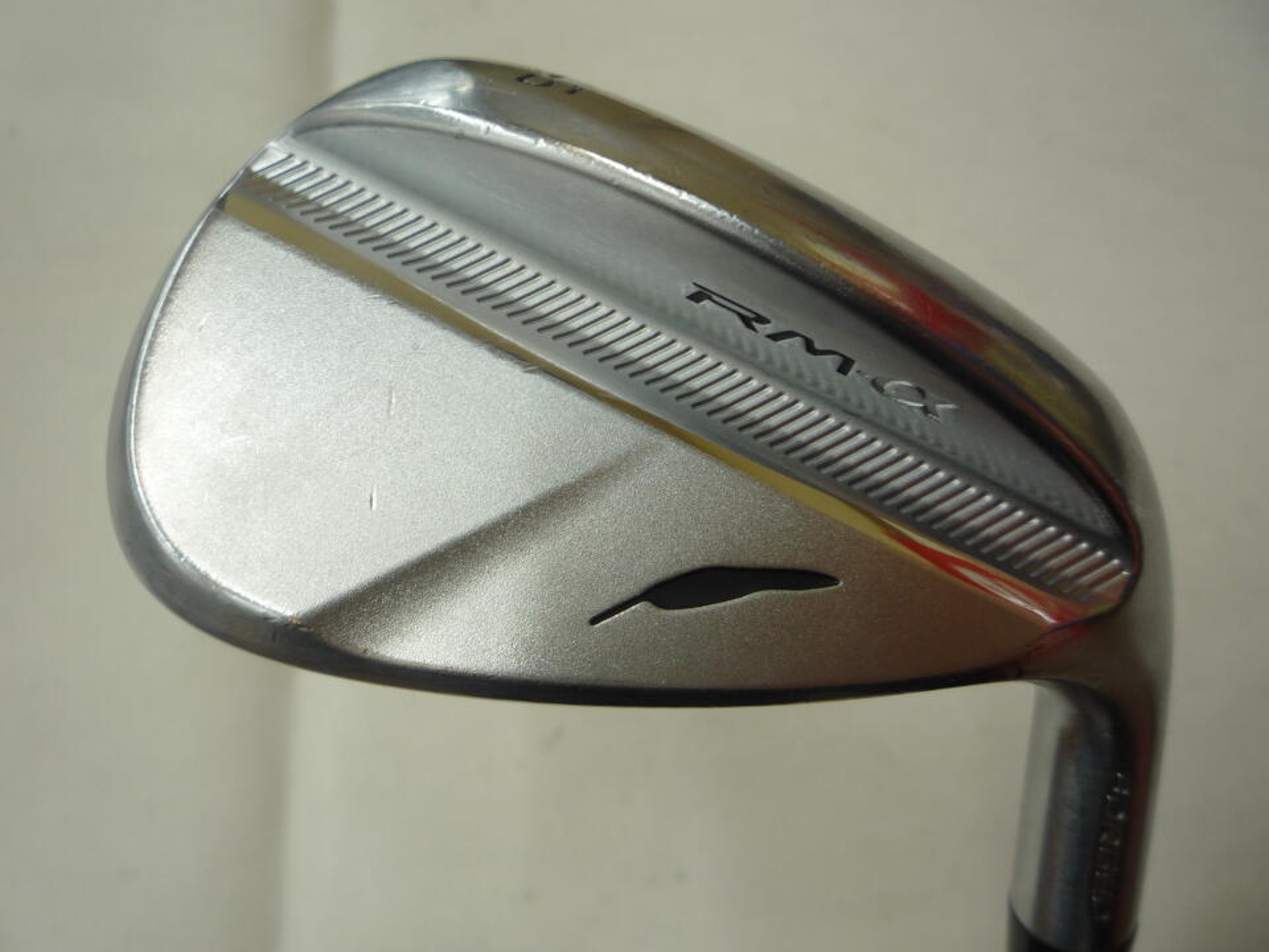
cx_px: 634
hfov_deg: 60.0
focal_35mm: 30
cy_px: 476
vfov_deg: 46.8
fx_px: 1100
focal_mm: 5.2
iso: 100
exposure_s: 1/60
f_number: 3.3
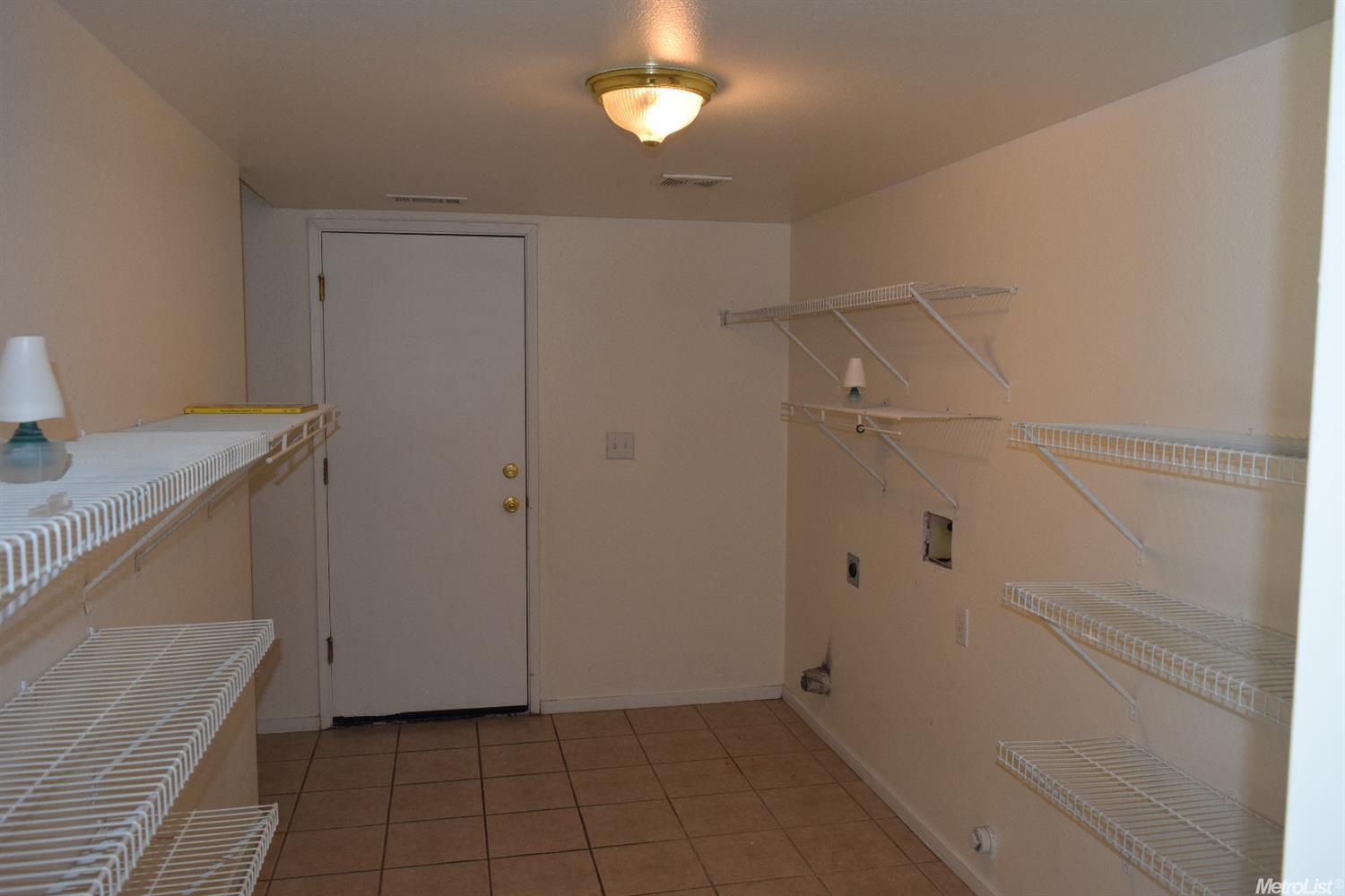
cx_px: 672
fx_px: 1009
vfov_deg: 47.9
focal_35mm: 27
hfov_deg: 67.4
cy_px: 448
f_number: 5.6
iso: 800
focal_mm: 18
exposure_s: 1/100
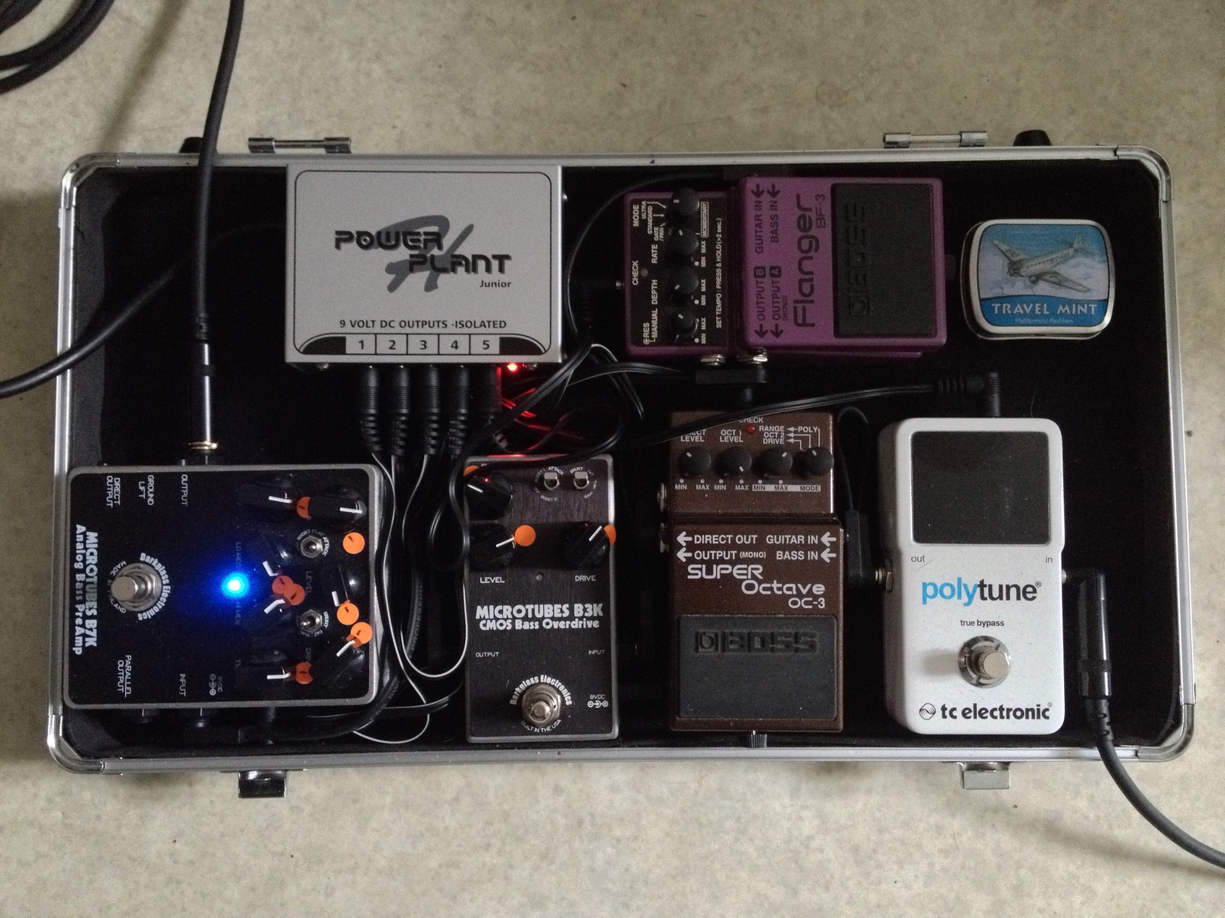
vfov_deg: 40.7
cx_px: 612
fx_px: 1239
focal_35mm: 35
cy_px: 459
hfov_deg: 52.6
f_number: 2.4
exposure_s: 1/15
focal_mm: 4.28
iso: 800
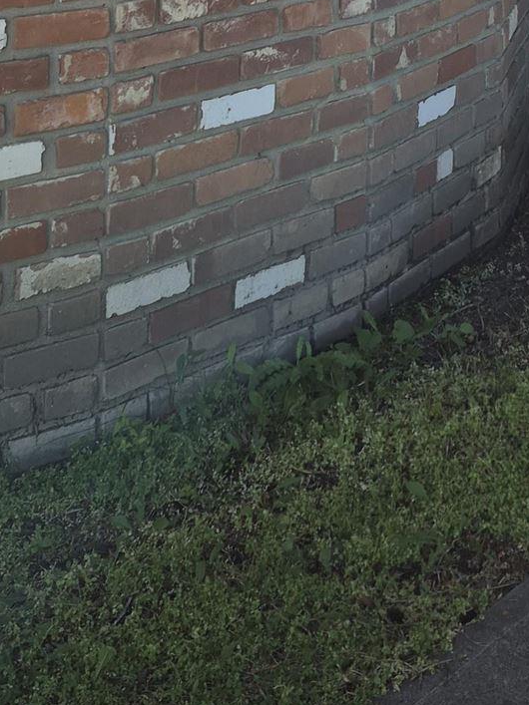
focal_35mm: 75
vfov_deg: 21.6
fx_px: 1529
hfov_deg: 19.1
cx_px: 525
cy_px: -367
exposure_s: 1/127
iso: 25
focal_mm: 5.4
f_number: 1.8
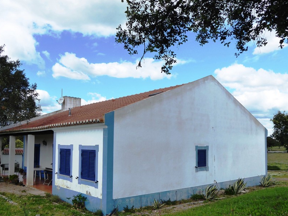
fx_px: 266
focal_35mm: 32
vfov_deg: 43.9
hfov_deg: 56.6
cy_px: 131
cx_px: 125
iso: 125
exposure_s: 1/800
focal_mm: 4.3
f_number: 3.3
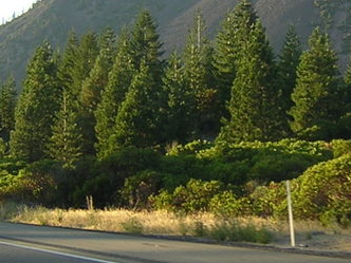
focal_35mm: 104
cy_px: 84
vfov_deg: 14.2
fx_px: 1055
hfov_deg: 18.8
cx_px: 270
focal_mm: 4.7
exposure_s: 1/308
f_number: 2.6
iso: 100
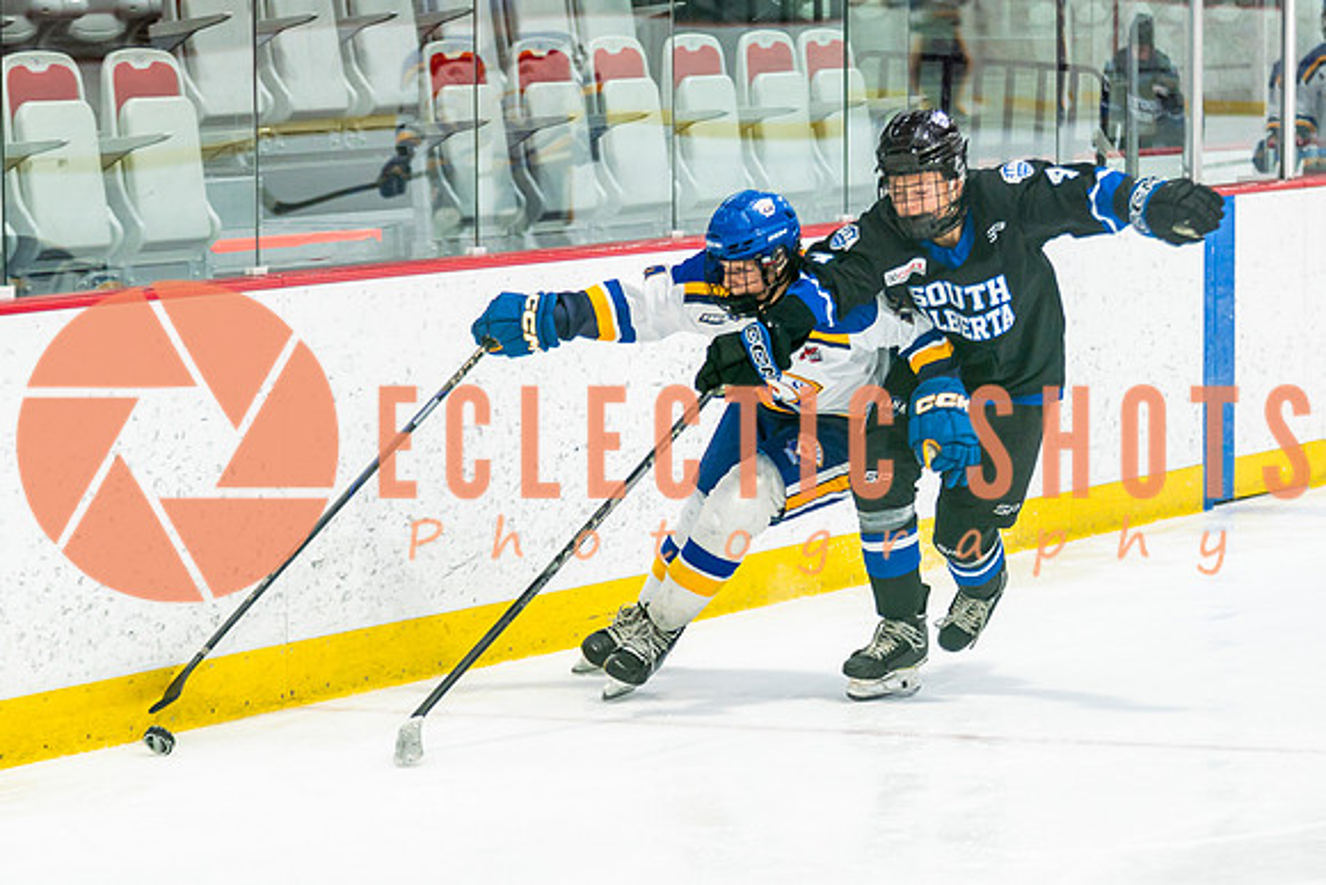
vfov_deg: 7.6
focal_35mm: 181
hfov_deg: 11.4
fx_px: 6664
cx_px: 667
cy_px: 528
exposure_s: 1/640
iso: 500
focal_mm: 102
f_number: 2.8
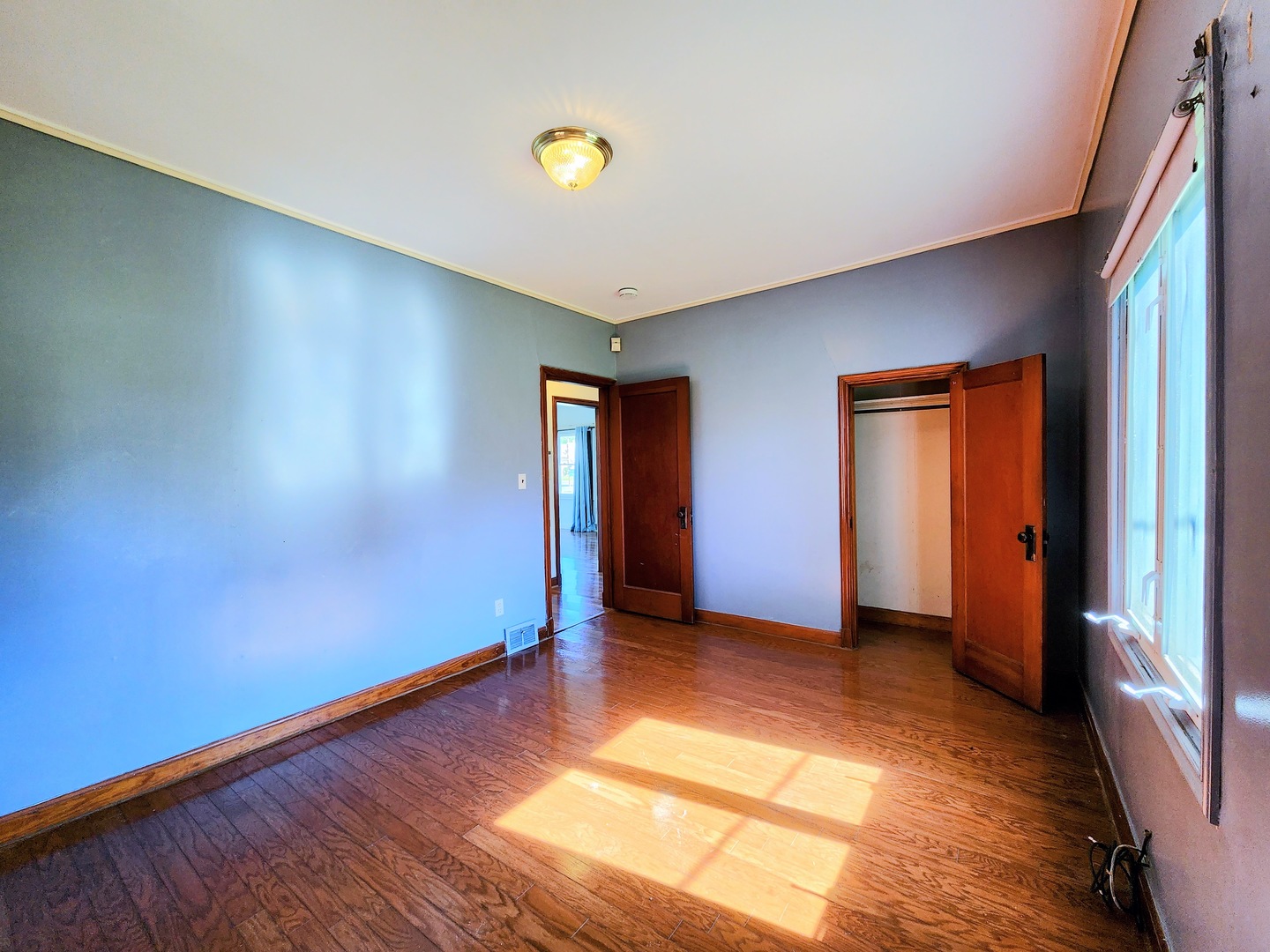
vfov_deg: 89.9
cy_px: 476
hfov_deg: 106.2
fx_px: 477
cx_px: 635
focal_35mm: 13
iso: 80
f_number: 2.2
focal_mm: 2.2
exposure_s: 1/60
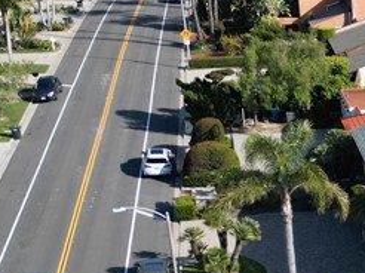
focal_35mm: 100
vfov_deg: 14.7
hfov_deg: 17.0
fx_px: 1053
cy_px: 224
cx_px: 604
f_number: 1.7
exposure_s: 1/2500
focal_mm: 6.72
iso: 130
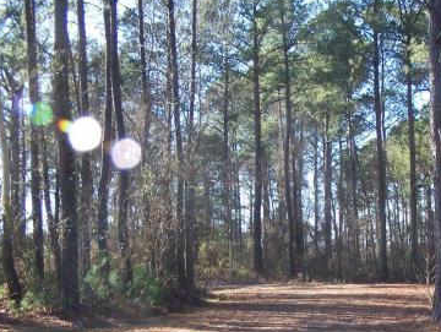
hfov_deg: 20.5
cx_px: 330
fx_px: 1212
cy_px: 232
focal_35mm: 95
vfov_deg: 15.6
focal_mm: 9.8
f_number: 3.2
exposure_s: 1/125
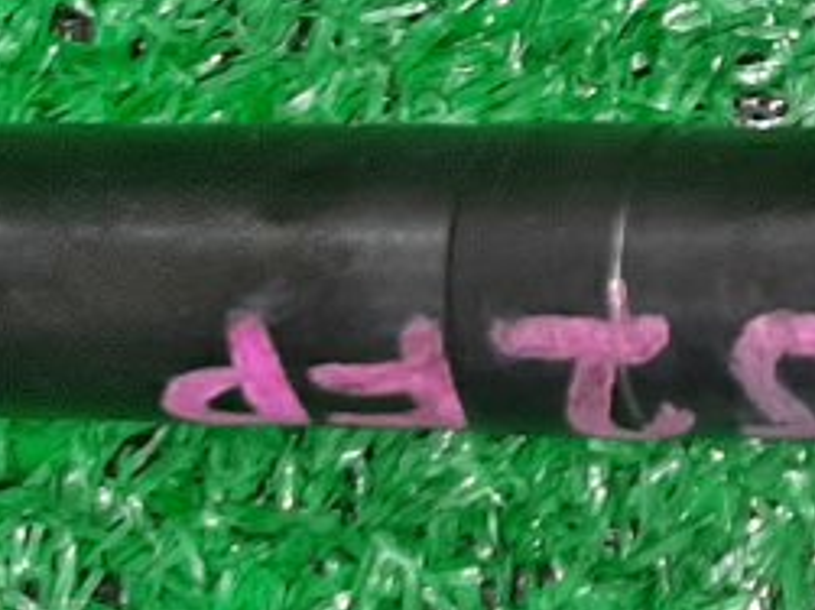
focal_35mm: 149
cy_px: 58
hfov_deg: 13.1
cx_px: 828
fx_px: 3506
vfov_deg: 9.9
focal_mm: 3.93
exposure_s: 1/50
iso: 67
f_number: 1.7
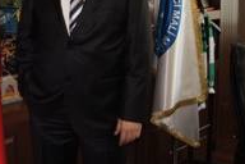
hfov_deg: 26.1
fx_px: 476
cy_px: 19
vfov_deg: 19.1
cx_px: -38
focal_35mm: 70
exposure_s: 1/60
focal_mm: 20
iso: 400
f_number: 4
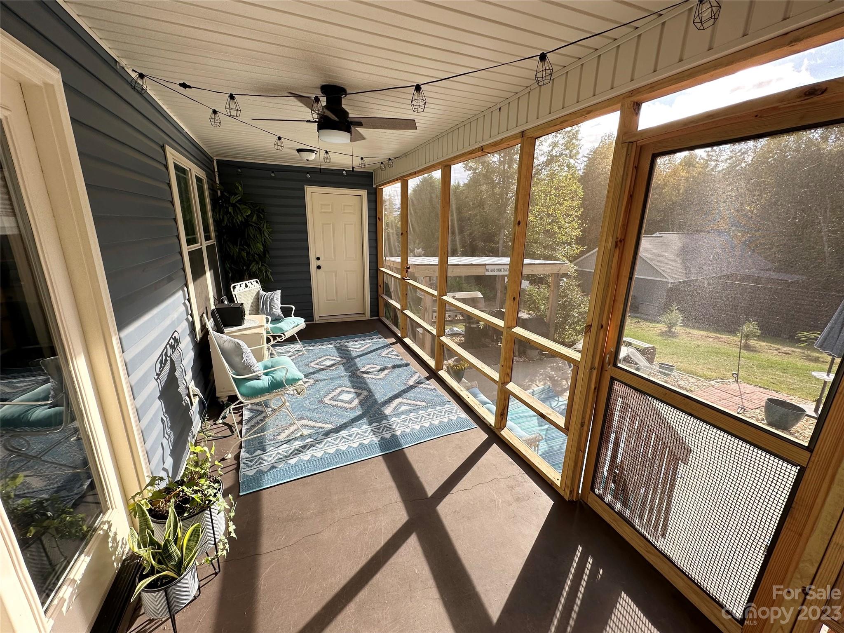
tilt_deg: -16.3
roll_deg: -0.8
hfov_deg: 102.1
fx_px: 341
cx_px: 422
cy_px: 316
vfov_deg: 85.7
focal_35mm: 14
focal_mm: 2.22
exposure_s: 1/407
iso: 40
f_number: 2.2
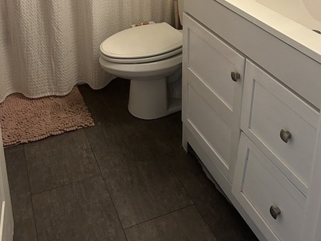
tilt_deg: -17.7
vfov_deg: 31.0
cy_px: -3
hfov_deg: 43.8
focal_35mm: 43
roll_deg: -0.4
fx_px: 399
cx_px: 155
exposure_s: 1/60
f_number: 1.5
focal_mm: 5.7
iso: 320
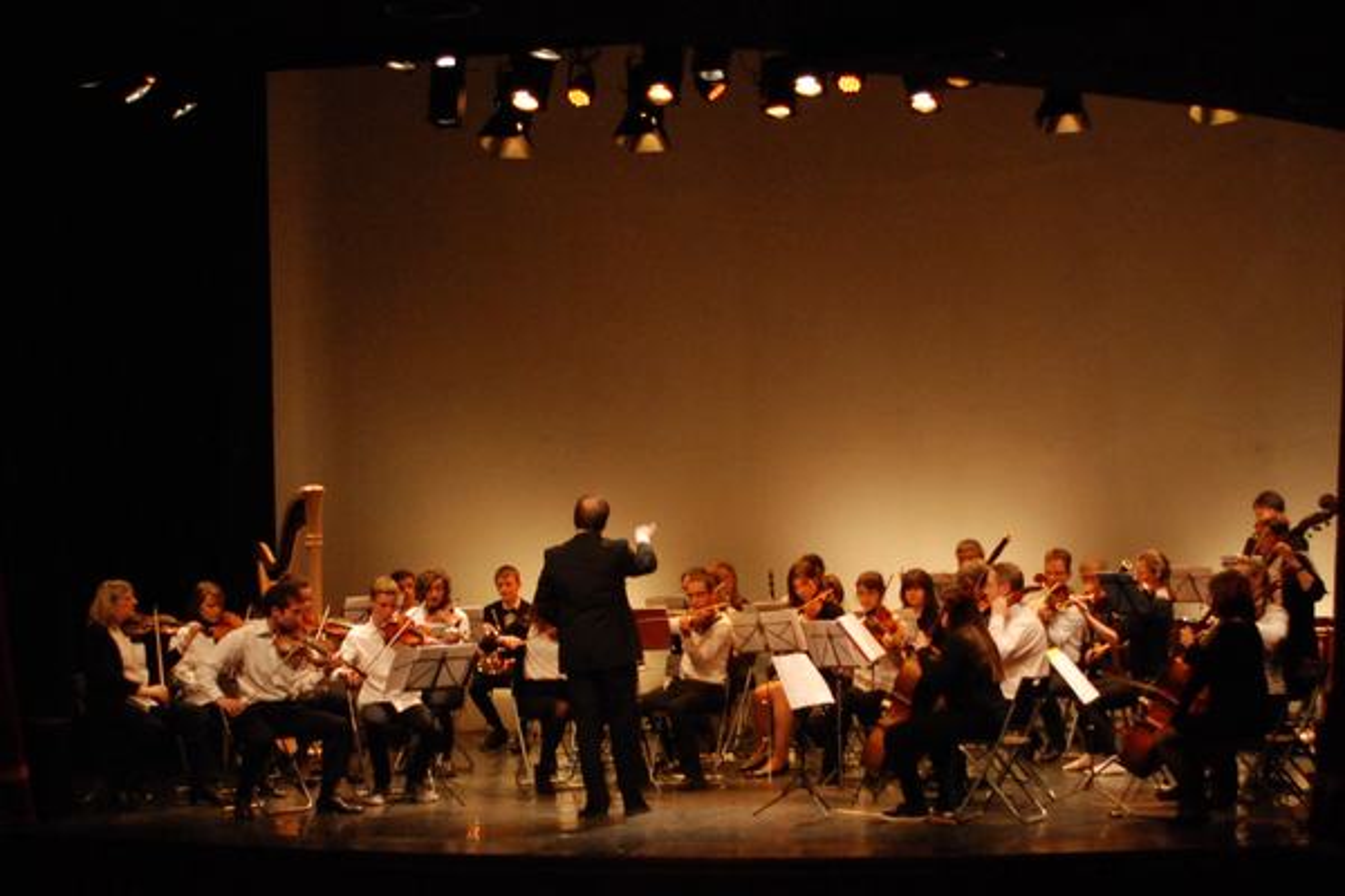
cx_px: 672
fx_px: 1345
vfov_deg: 36.9
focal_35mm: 36
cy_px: 448
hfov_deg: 53.1
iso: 800
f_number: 4.2
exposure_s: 1/80
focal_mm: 24
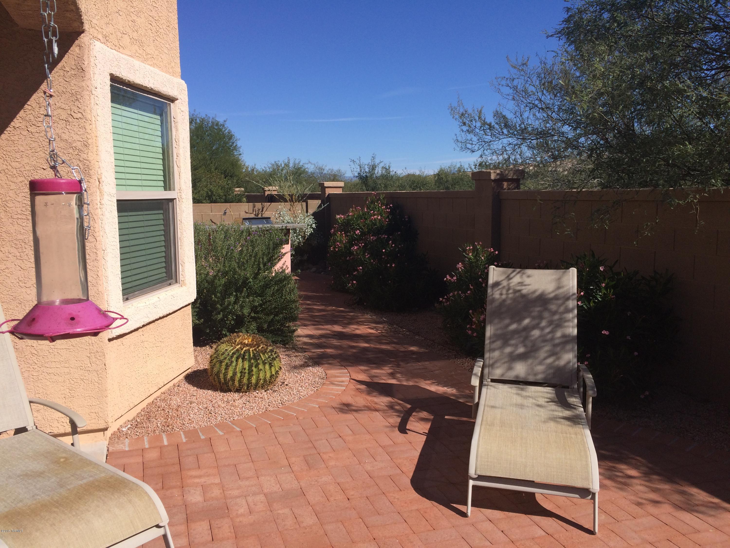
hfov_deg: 61.7
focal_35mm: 29
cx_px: 365
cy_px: 274
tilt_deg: -8.8
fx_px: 612
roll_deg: +1.3
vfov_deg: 48.2
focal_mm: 4.15
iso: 32
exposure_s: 1/2740
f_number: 2.2
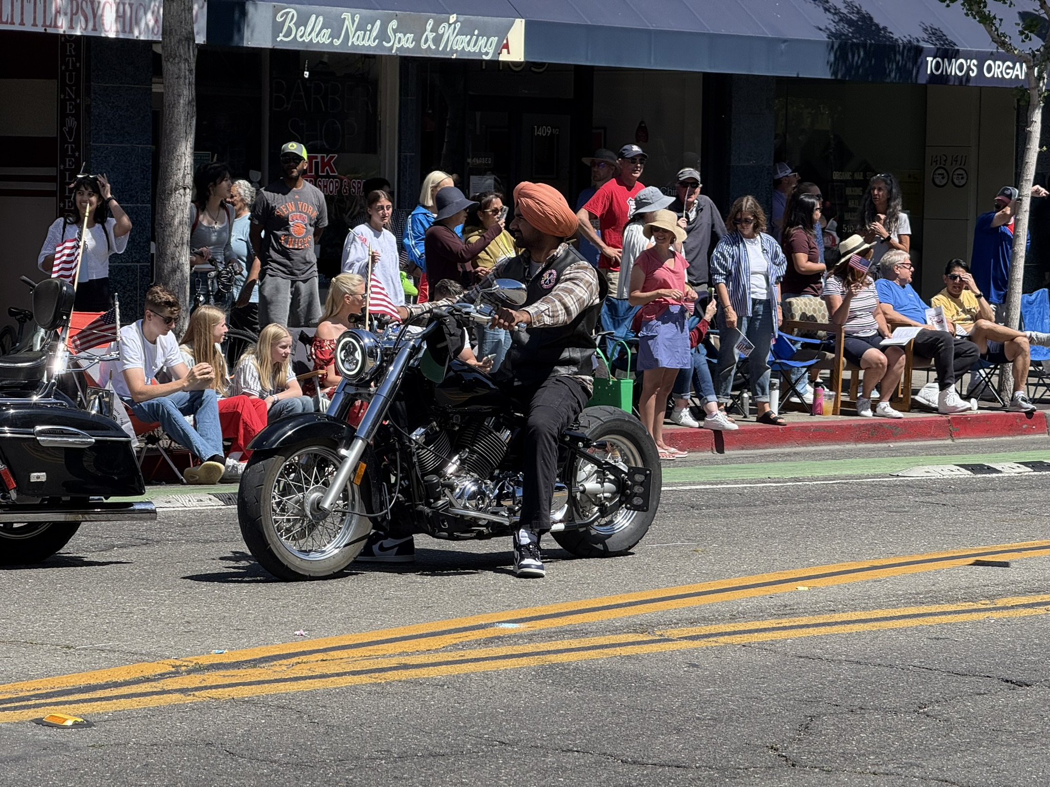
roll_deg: -1.6
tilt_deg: -3.9
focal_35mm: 120
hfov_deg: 16.4
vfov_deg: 12.3
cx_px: 525
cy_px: 394
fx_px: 3640
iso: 64
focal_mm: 15.66
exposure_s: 1/1206
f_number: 2.8
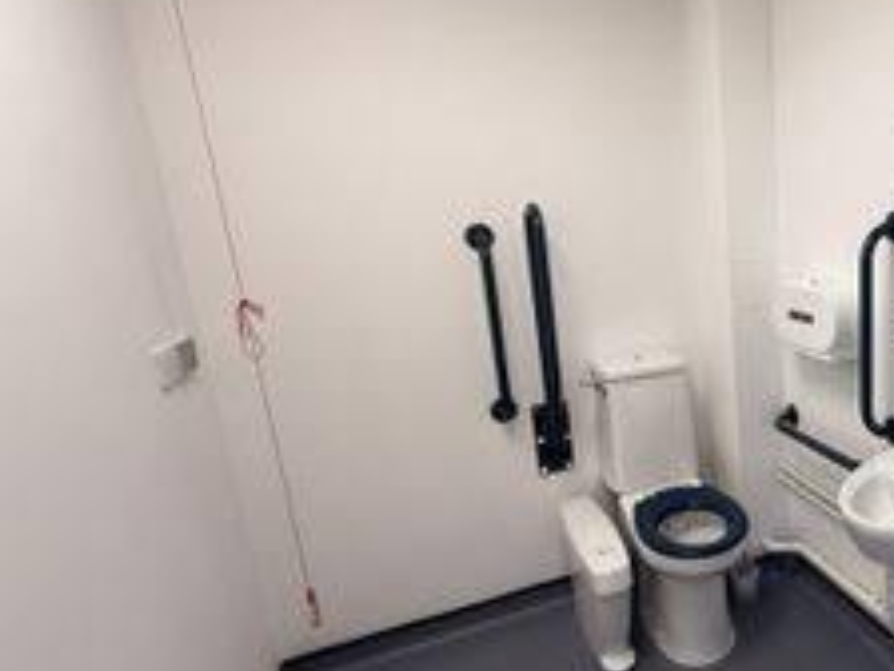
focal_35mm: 25
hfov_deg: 59.7
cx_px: 794
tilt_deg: -10.8
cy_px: 351
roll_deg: +1.0
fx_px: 646
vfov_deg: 54.9
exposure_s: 1/99
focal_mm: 2.22
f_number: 2.2
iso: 64
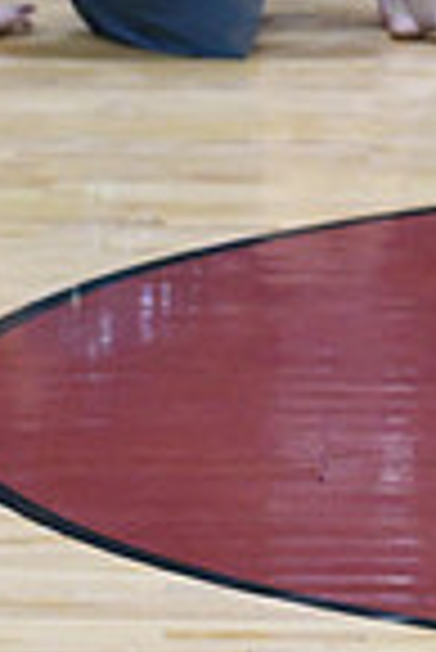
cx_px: -832
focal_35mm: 658
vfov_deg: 3.1
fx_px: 11924
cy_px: 560
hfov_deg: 2.1
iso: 4000
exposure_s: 1/400
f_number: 3.5
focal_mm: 110
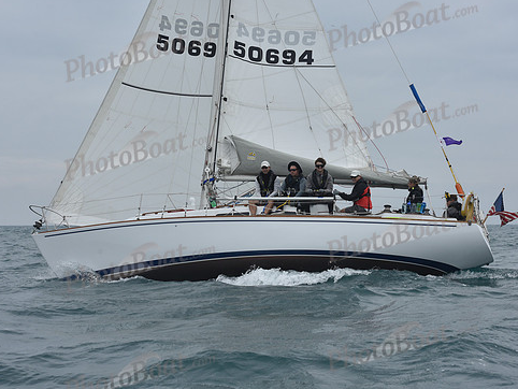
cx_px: 272
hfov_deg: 24.1
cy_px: 194
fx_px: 1213
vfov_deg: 18.2
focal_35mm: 81
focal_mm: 70
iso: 250
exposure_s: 1/800
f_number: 8
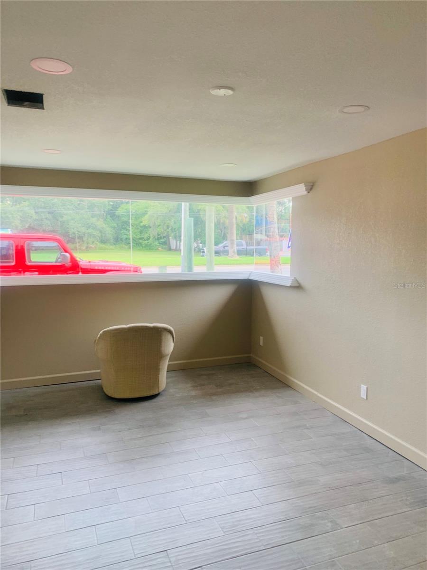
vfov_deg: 67.3
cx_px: 214
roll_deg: +0.8
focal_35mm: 26
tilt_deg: -5.5
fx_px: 428
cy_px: 285
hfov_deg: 53.1
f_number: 1.8
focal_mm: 4.25
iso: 50
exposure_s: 1/60
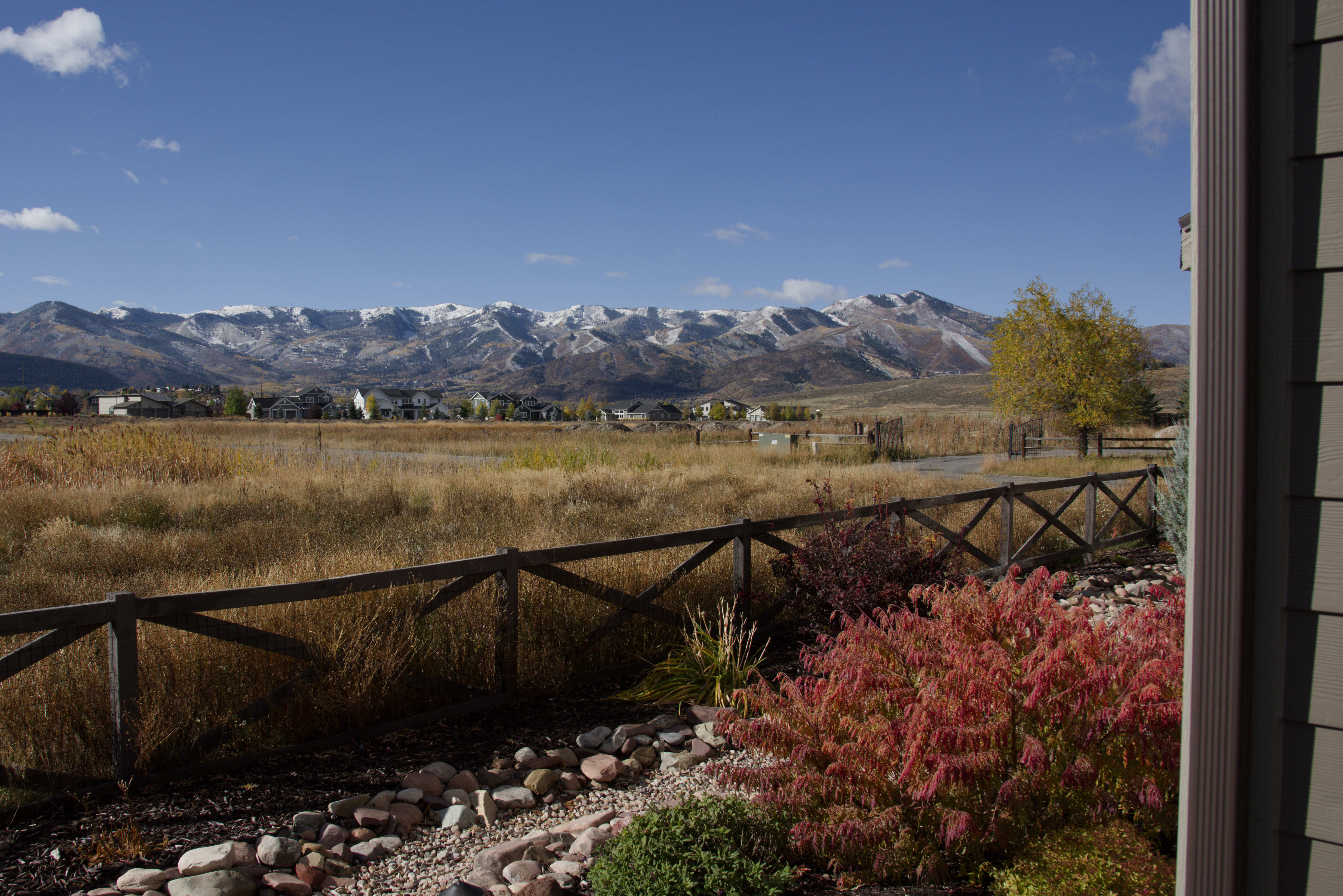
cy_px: 434
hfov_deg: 61.2
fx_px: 1119
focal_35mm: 30
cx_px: 517
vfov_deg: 43.6
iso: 200
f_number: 10
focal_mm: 24
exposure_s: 1/500
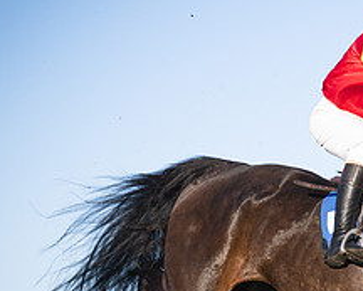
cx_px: 463
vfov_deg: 4.9
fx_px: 3407
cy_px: 288
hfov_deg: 6.1
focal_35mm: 317
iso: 100
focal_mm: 70
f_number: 2.8
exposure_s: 1/2000
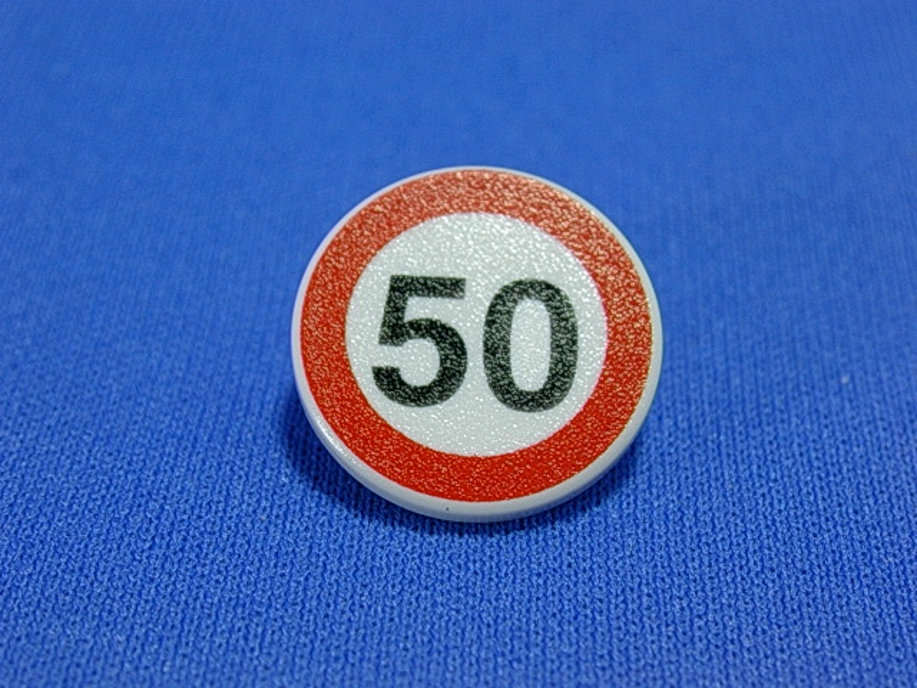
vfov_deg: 20.7
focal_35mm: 71
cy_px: 344
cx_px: 458
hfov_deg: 27.4
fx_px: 1881
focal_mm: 10.8
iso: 70
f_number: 3.7
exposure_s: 1/32
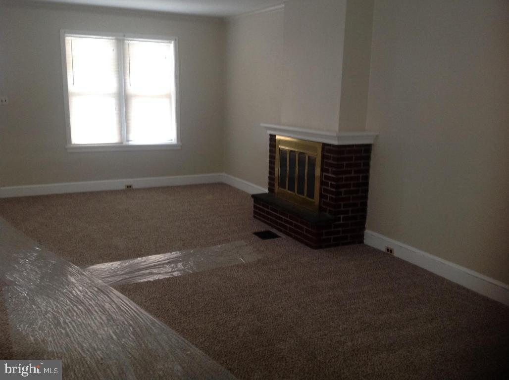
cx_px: 254
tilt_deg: -10.2
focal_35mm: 35
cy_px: 190
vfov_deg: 40.6
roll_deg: -2.0
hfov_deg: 52.7
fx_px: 514
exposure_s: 1/15
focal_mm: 4.28
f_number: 2.4
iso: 125
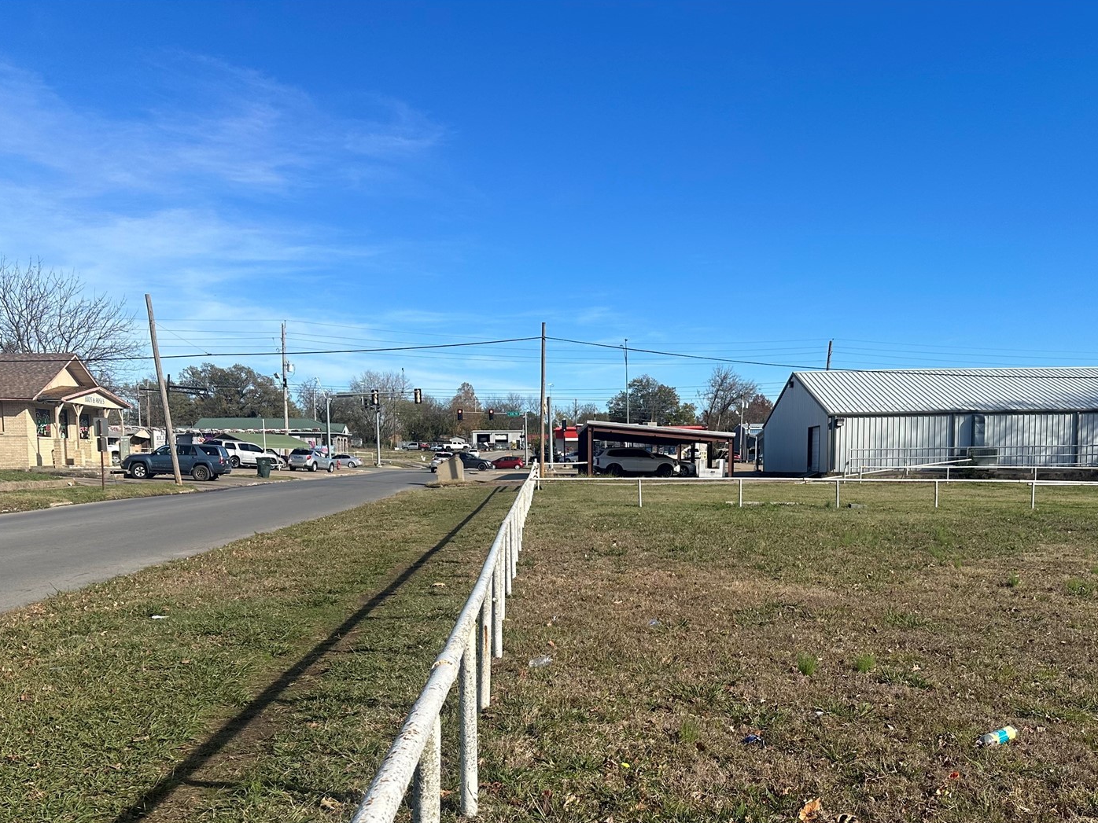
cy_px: 561
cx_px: 594
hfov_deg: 55.3
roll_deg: +0.6
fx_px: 1047
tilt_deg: -5.2
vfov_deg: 42.3
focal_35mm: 33
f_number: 1.78
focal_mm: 6.86
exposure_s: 1/4348
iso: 80
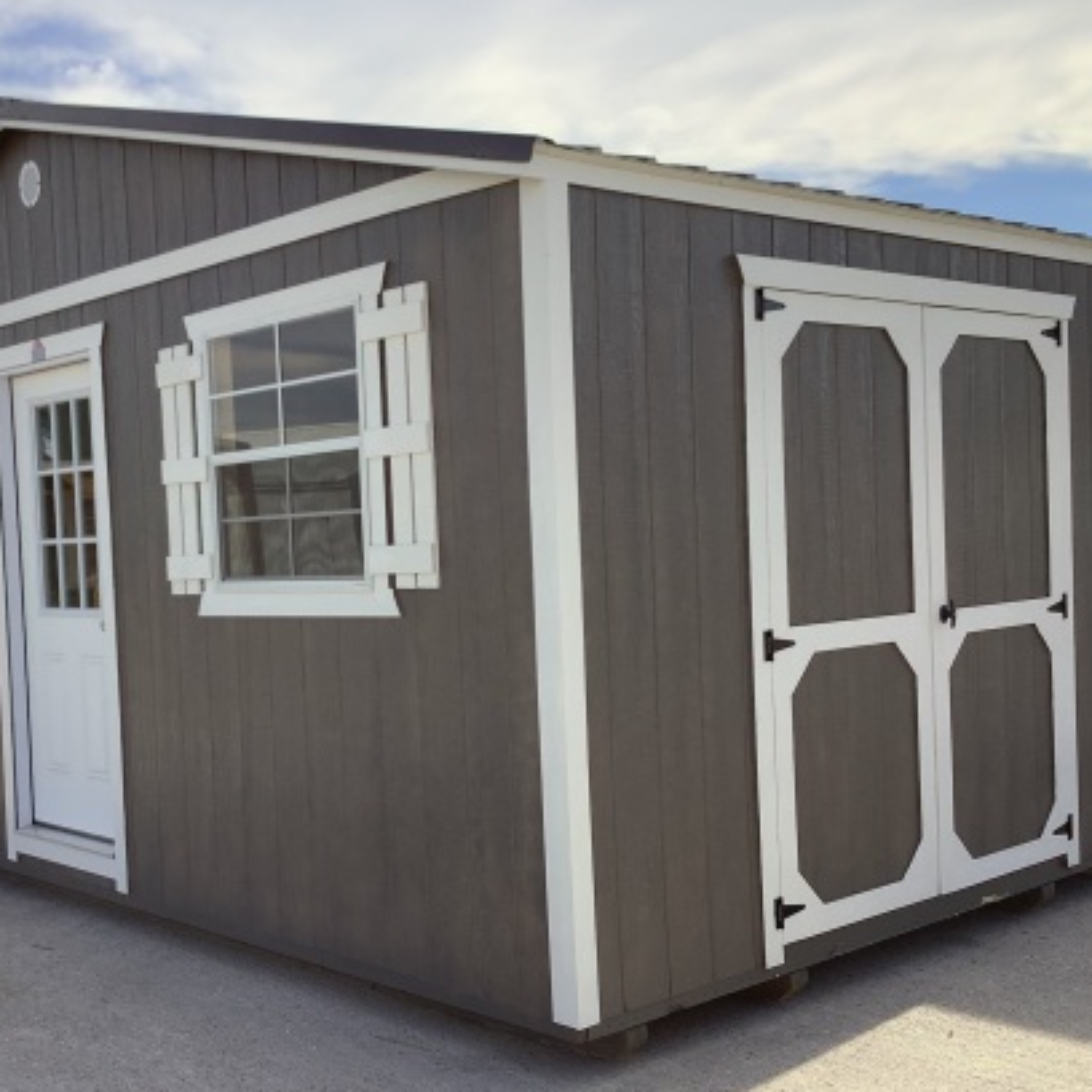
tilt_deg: -4.7
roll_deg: +2.3
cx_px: 401
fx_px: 1535
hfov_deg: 38.9
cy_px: 589
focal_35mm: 43
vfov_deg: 39.1
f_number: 2.4
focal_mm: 3.3
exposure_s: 1/1006
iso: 25
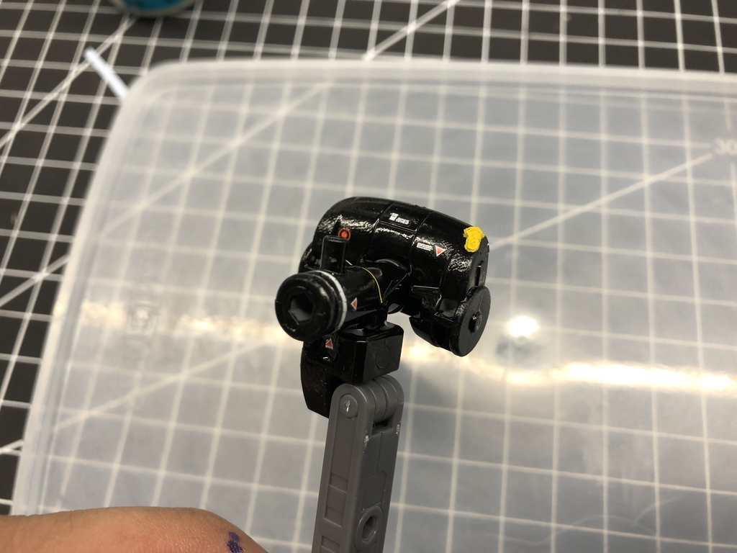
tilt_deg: -68.5
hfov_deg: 63.4
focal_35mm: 28
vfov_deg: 49.7
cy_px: 276
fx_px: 596
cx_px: 368
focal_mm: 3.99
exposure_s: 1/24
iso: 40
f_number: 1.8
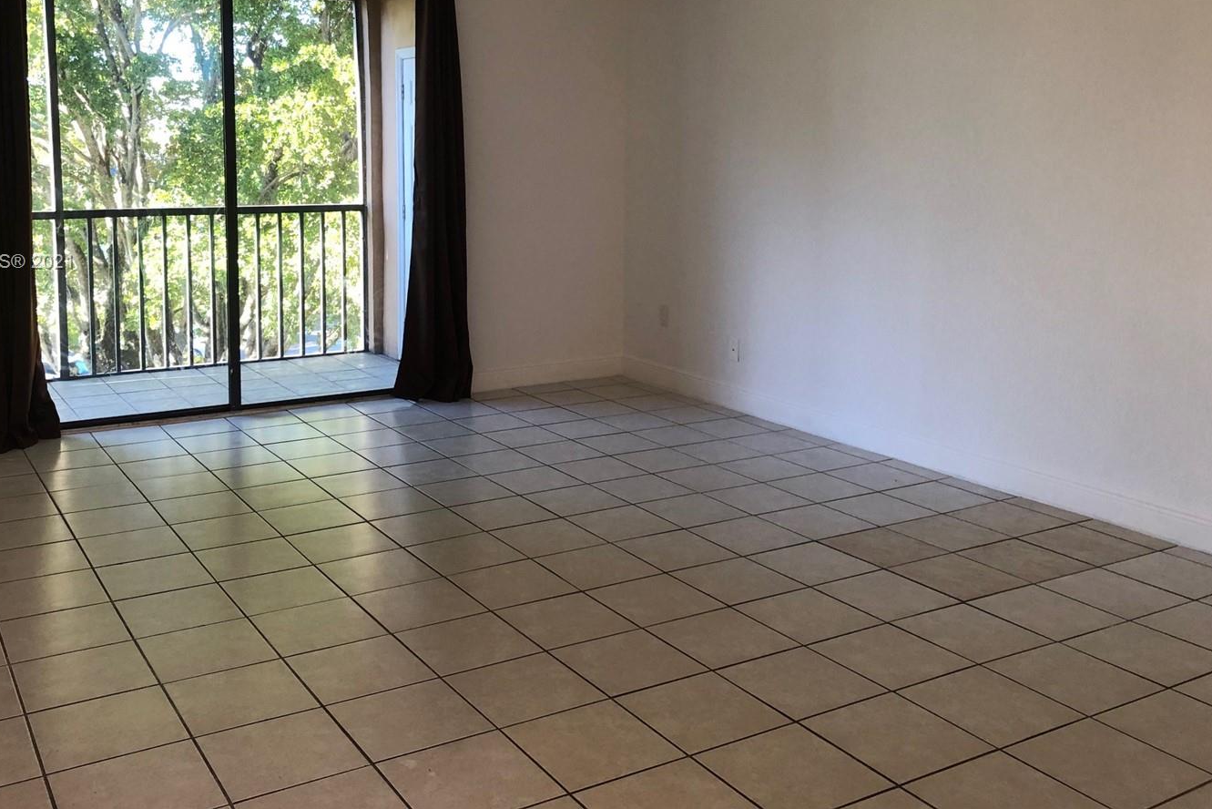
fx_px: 1179
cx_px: 512
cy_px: 263
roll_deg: -0.9
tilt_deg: -4.3
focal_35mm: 35
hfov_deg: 54.2
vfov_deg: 37.4
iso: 40
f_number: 1.8
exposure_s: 1/24
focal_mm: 4
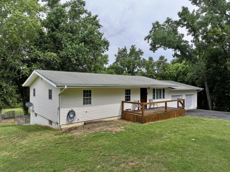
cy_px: 86
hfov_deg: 71.6
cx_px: 115
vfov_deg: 56.8
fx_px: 159
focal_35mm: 24
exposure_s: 1/2000
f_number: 2.8
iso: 160
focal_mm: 12.29
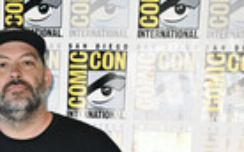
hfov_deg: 18.0
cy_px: 334
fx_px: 764
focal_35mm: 115
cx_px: 58
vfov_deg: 10.2
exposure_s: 1/250
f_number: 4.5
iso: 1250
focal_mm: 39
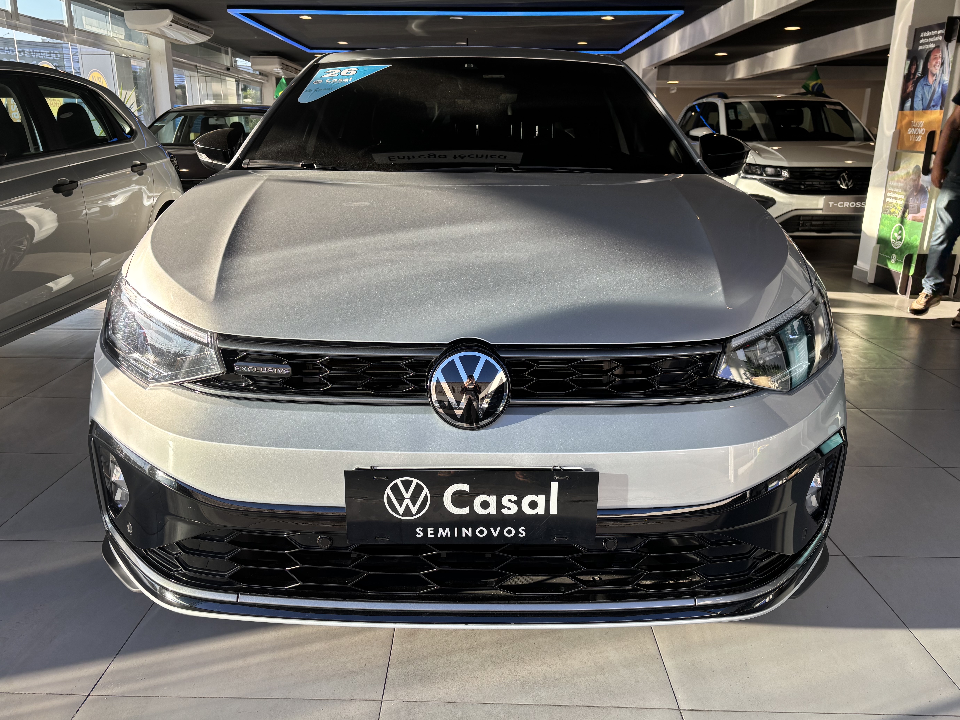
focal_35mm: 27
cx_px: 464
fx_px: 749
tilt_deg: -16.6
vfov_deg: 51.4
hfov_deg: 65.3
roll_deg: -0.3
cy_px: 357
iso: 50
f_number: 1.6
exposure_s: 1/358
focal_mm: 5.96
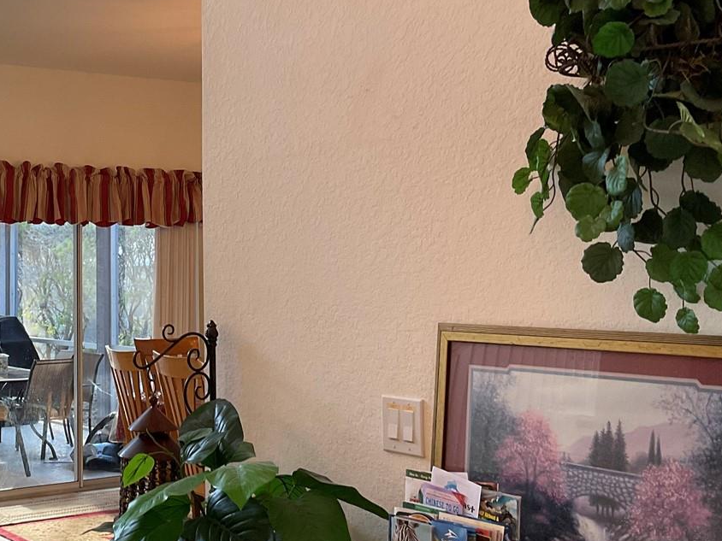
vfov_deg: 26.5
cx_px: 160
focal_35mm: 55
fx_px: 1147
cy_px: 232
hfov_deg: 34.0
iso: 64
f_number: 1.8
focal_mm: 3
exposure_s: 1/60
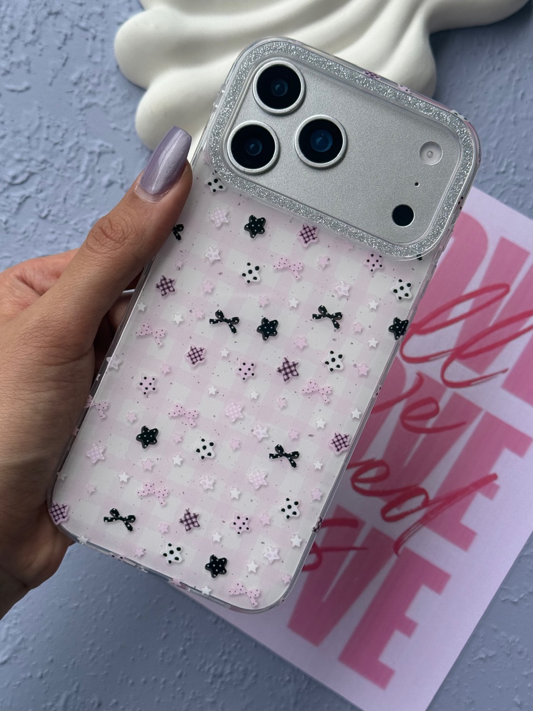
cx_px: 266
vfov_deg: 39.7
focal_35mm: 48
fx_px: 985
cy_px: 356
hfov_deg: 30.3
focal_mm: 6.76
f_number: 1.78
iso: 80
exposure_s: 1/1715
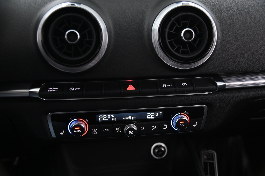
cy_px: 88
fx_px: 279
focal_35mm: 38
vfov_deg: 35.0
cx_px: 132
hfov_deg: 50.7
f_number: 4
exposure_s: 1/15
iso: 2000
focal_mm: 38
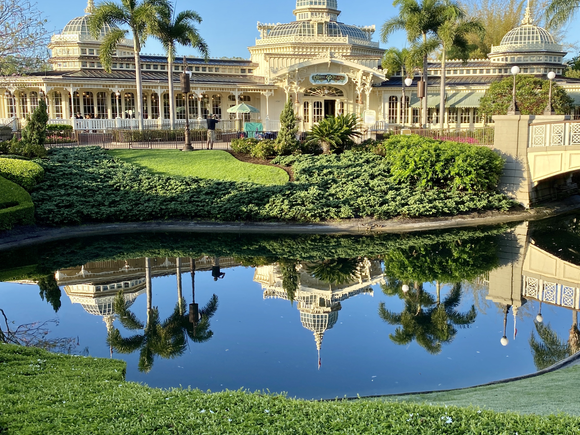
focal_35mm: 37
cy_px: 208
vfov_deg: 38.7
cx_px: 358
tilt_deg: -9.4
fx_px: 620
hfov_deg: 49.7
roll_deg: -0.6
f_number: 1.8
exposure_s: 1/810
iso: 32
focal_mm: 4.25
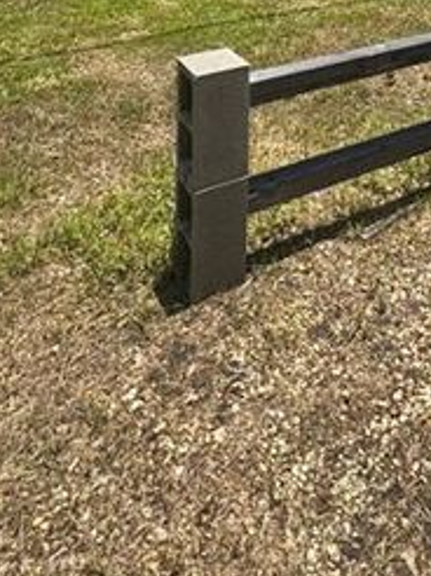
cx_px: 340
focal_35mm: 38
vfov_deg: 36.0
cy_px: -142
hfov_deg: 36.5
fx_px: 632
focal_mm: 2.22
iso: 50
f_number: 2.2
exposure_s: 1/1976
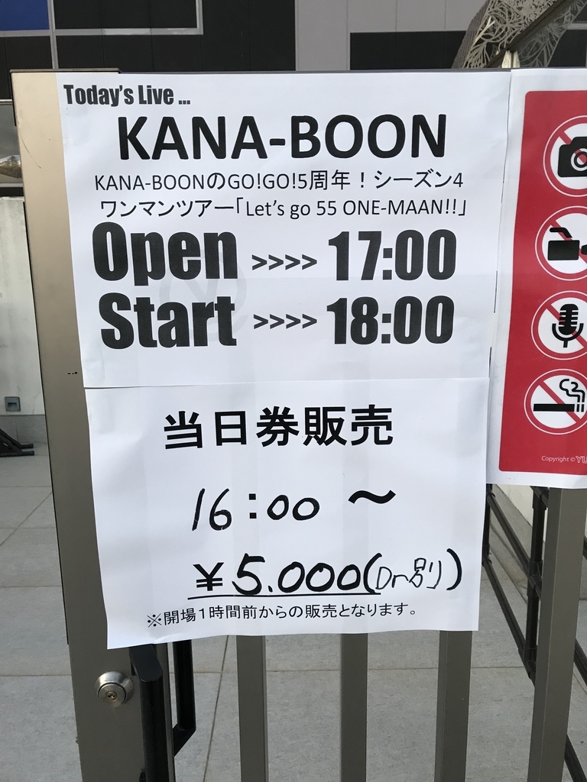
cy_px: 391
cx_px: 294
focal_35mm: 28
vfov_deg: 63.4
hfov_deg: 49.7
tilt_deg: -11.9
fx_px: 633
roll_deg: +1.0
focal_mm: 3.99
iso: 32
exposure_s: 1/24
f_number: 1.8
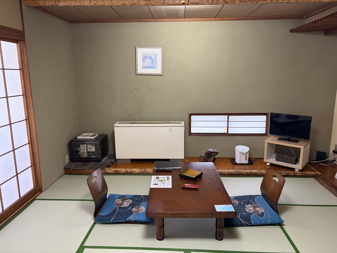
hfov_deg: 67.3
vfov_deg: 53.1
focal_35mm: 26
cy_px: 126
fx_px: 253
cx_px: 168
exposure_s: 1/50
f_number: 1.6
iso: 160
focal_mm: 5.96
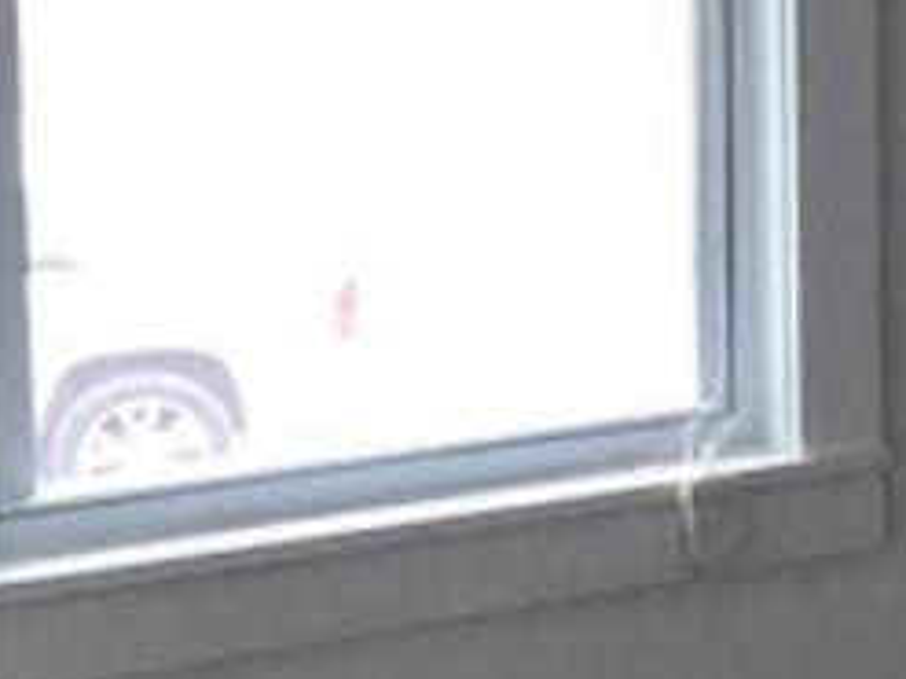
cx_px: 1867
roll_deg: -0.9
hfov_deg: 14.0
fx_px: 3035
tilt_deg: -7.6
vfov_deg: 12.7
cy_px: 55
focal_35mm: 116
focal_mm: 3.99
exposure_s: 1/30
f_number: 1.8
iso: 25
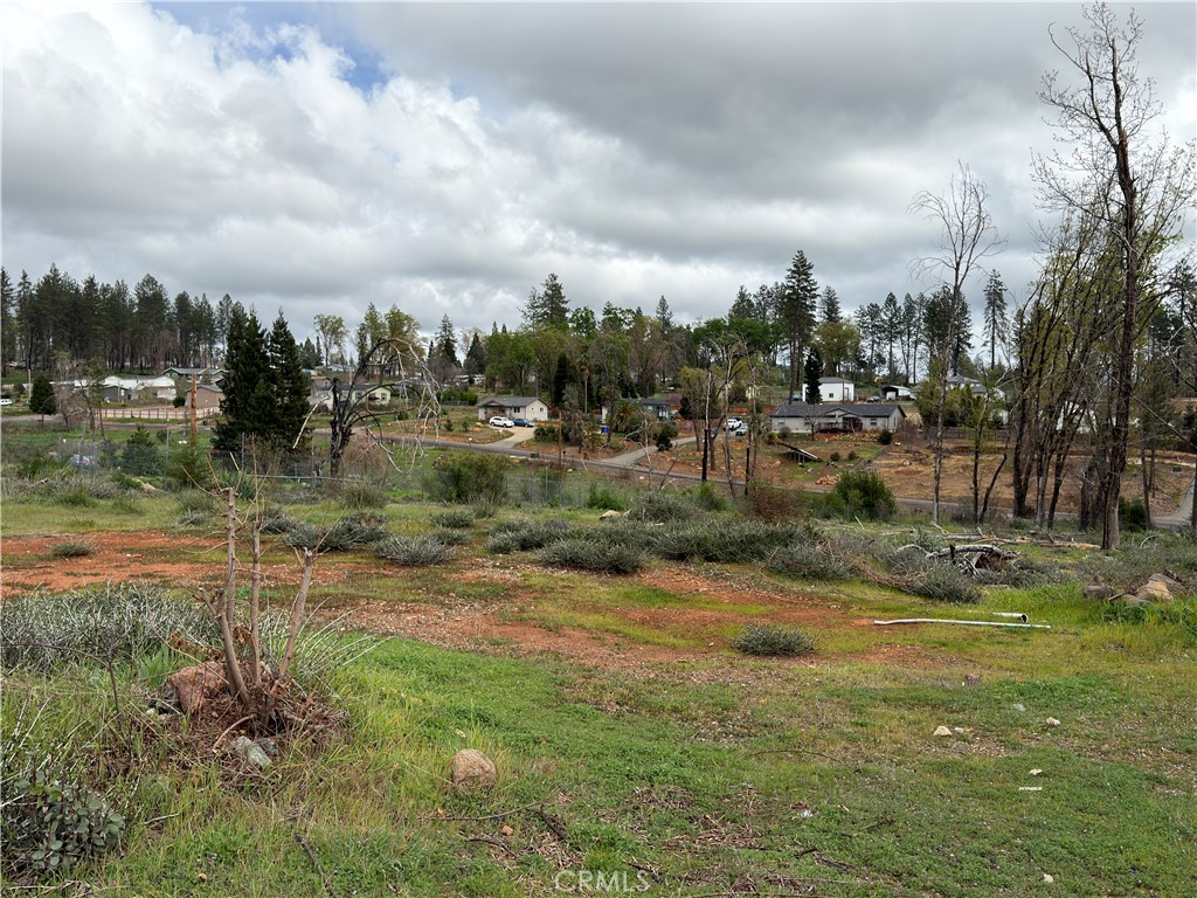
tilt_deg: -0.2
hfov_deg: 52.6
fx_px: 1210
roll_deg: -0.1
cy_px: 449
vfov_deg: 40.7
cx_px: 598
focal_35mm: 35
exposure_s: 1/4545
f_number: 1.78
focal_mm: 6.76
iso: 64
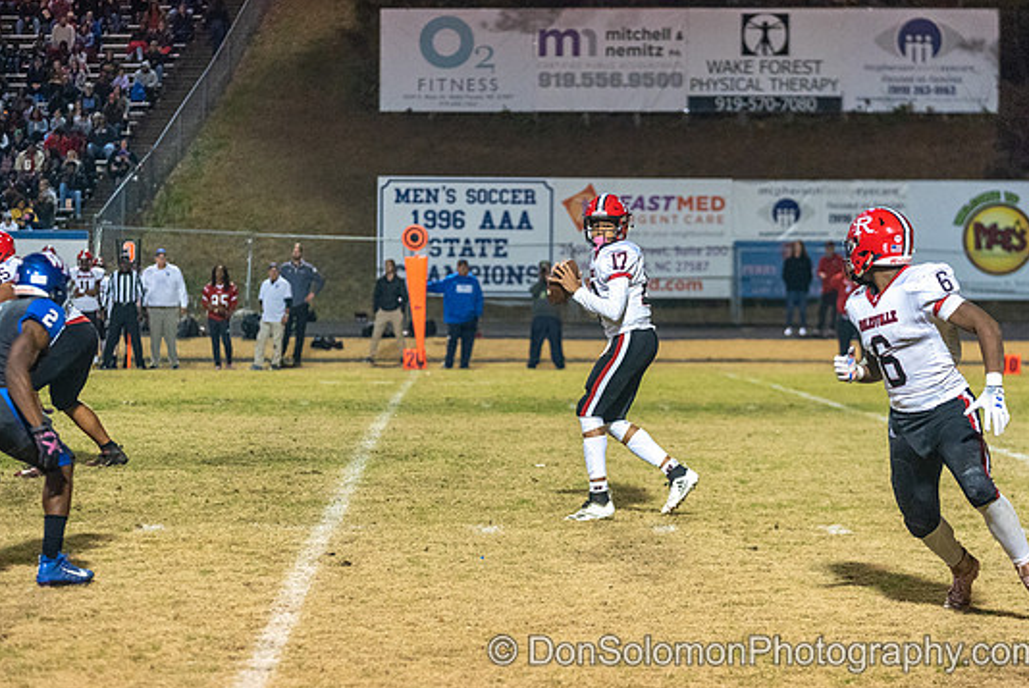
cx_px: 524
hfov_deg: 17.9
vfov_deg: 12.0
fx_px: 3261
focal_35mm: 114
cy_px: 325
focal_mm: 104
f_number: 2.8
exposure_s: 1/800
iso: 8000
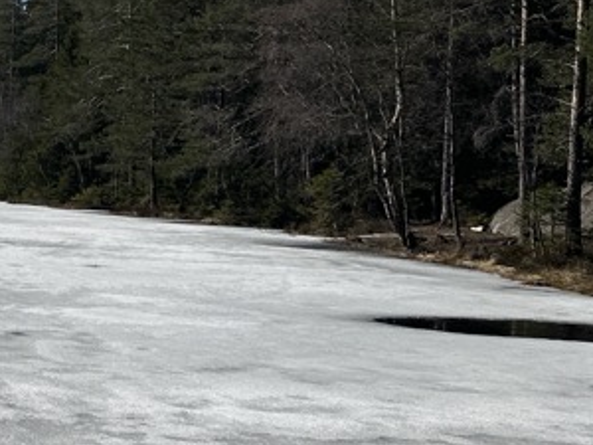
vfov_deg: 18.0
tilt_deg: -1.4
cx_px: -415
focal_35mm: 82
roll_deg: -2.1
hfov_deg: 19.2
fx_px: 1405
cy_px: 178
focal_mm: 6.86
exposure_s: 1/12048
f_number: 1.78
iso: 80
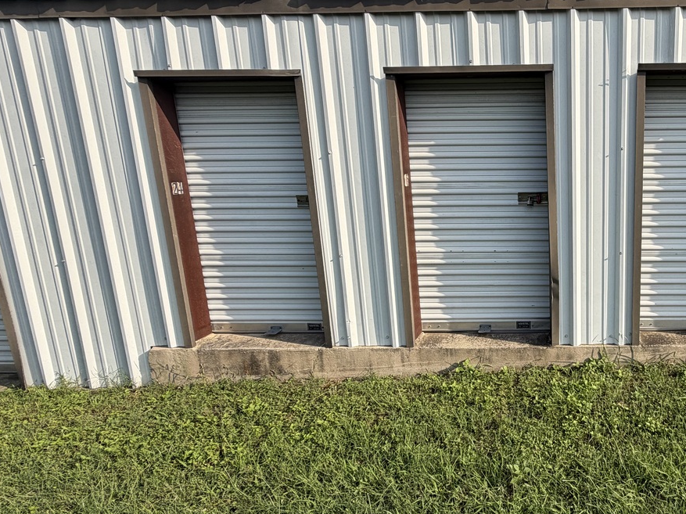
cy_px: 246
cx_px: 555
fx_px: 456
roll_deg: +1.4
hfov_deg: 66.7
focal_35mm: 23
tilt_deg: -11.9
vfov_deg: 58.8
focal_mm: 2.22
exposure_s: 1/770
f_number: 2.2
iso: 25
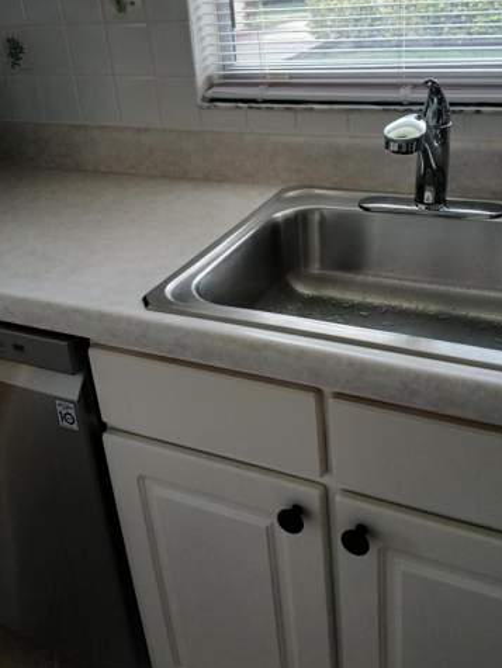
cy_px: 245
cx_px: 259
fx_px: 676
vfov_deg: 52.0
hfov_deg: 40.7
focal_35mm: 35
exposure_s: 1/60
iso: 64
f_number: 1.8
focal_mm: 3.98
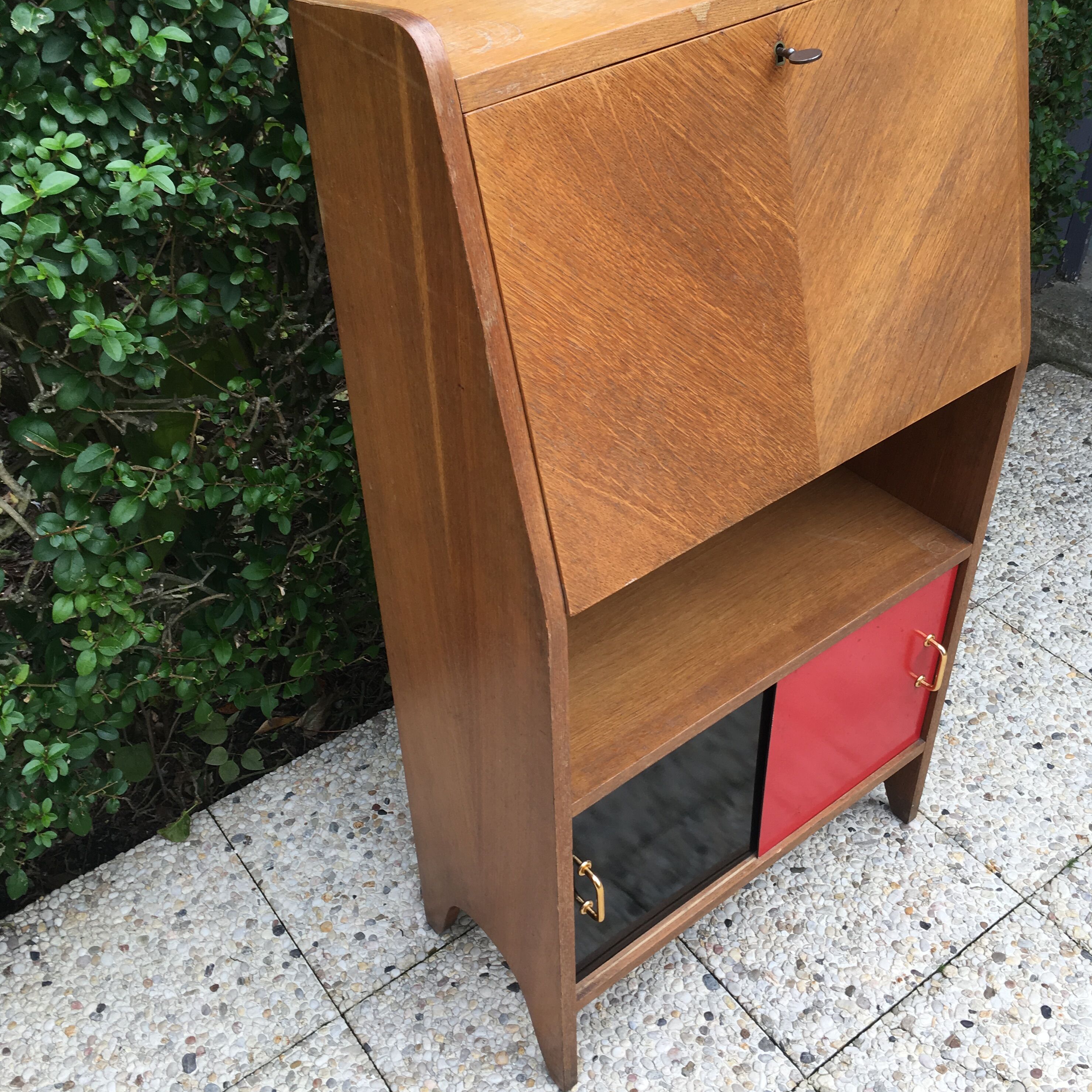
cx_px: 541
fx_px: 1249
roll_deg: +1.8
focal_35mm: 35
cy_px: 507
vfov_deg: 47.2
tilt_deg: -39.5
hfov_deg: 47.2
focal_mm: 4.15
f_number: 2.2
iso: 25
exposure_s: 1/100
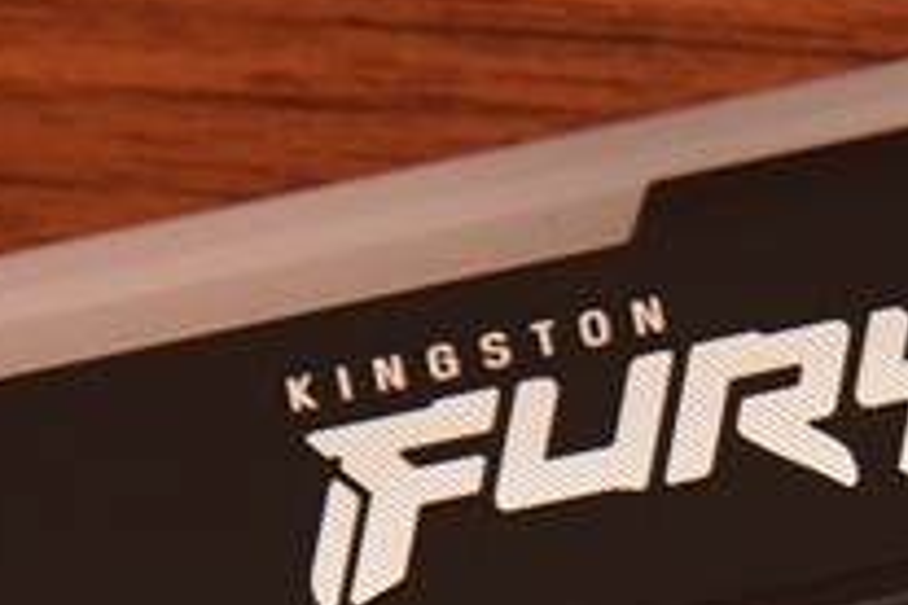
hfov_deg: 3.5
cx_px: 811
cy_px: 943
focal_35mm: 595
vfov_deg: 2.3
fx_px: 15006
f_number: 5.6
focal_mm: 120
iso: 1600
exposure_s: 1/60
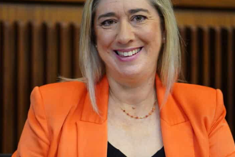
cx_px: 115
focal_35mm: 109
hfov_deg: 18.8
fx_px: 711
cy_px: 63
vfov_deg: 12.6
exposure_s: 1/400
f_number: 1.8
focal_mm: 50
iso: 2500
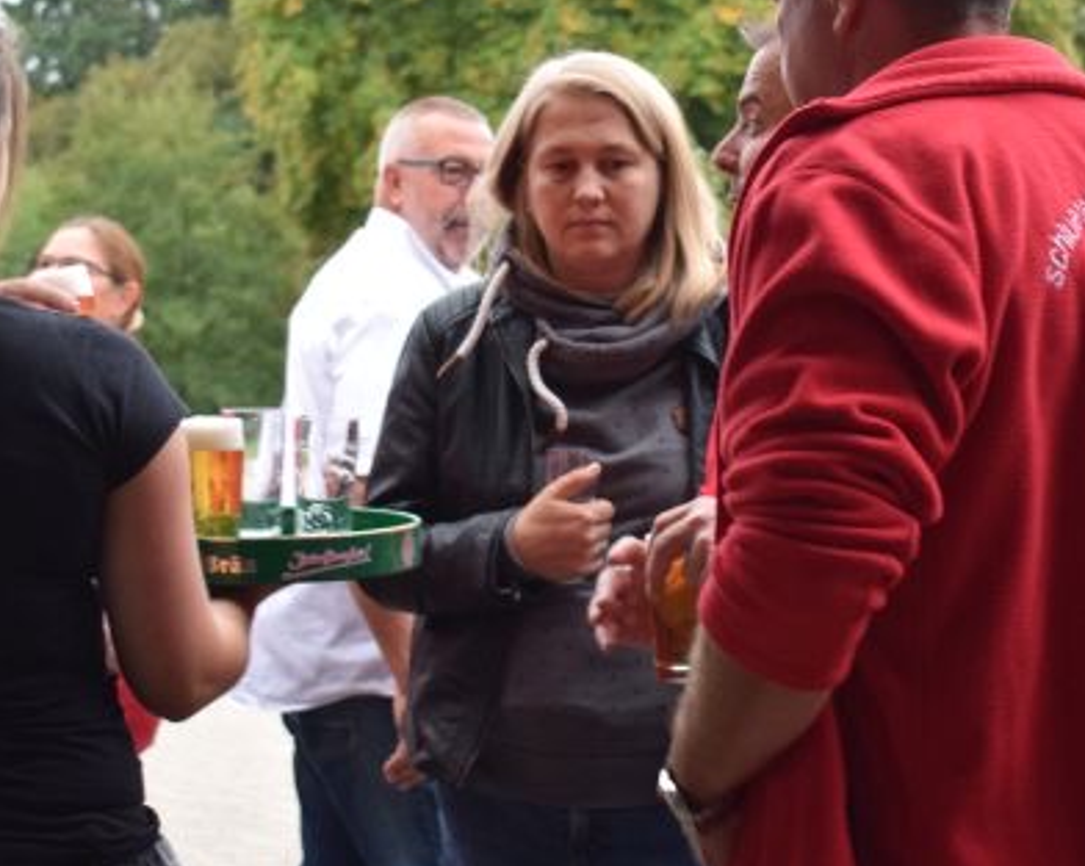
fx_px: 3690
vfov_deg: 13.4
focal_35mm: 115
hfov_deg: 16.7
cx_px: 612
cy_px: 303
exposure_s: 1/60
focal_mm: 40
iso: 720
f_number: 4.8
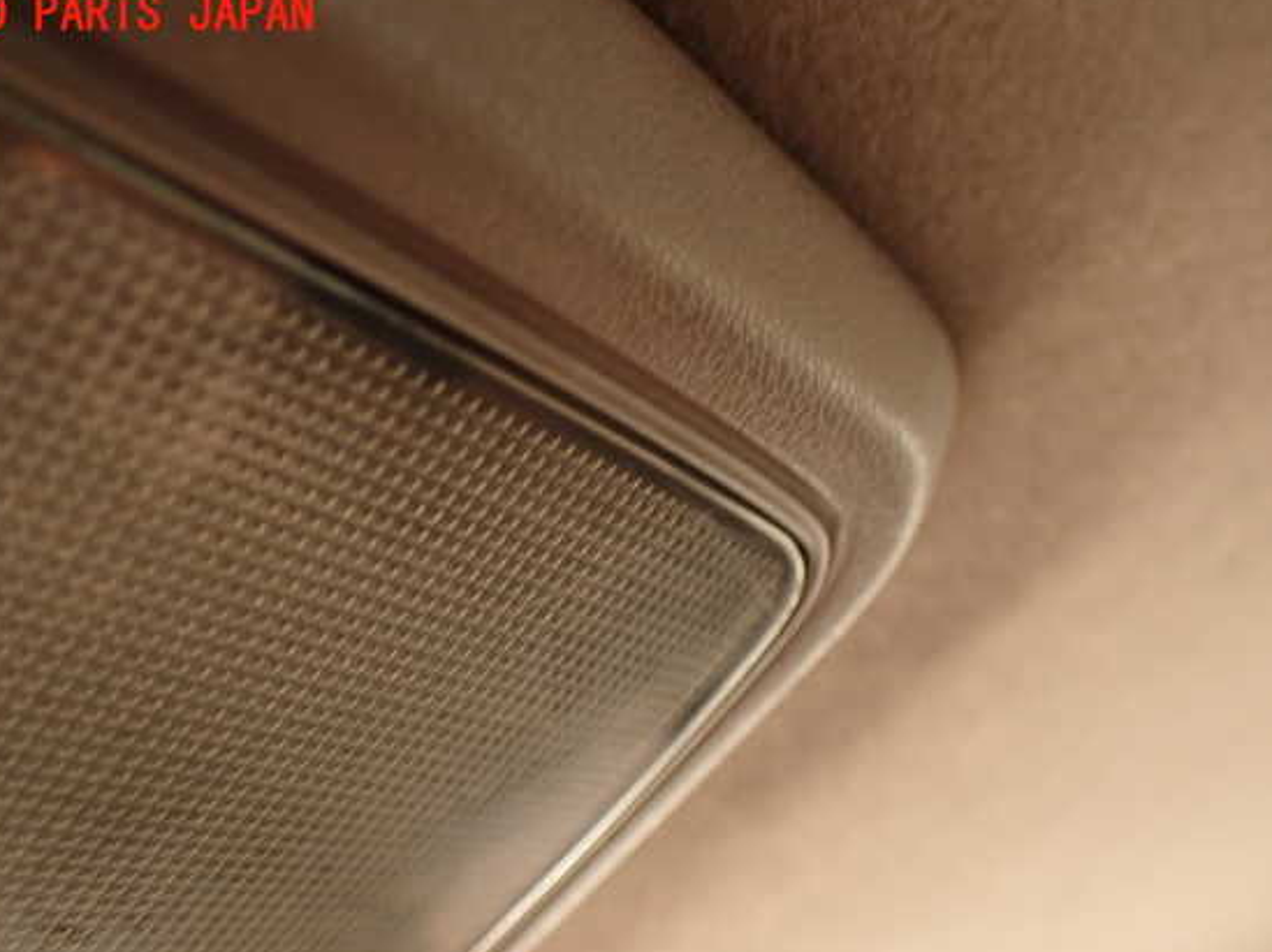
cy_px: 507
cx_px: 589
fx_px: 1285
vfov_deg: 40.6
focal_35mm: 35
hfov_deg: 52.6
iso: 320
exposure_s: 1/30
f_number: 2.4
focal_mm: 5.79
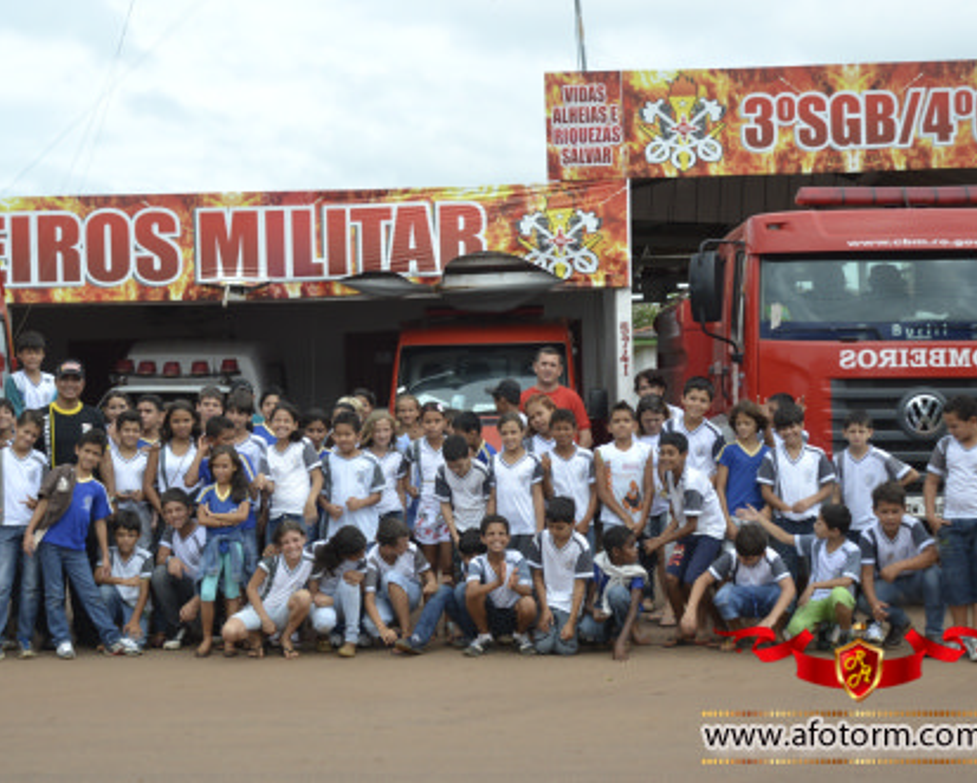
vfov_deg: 25.6
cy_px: 392
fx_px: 1724
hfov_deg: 31.6
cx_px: 454
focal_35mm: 60
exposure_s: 1/1600
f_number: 5.6
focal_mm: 35
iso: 400
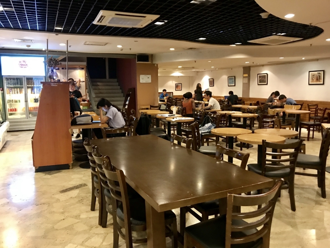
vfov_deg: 49.7
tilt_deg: -6.9
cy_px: 124
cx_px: 165
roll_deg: +0.4
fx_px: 267
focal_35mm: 28
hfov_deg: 63.4
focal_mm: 3.99
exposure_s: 1/5
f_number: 1.8
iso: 100
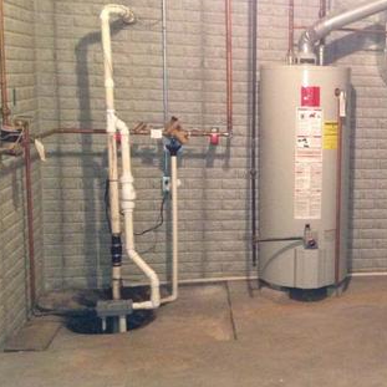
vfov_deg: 28.6
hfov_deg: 27.3
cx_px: 371
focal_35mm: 60
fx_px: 759
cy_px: 189
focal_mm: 4.13
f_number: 2.4
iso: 500
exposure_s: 1/16
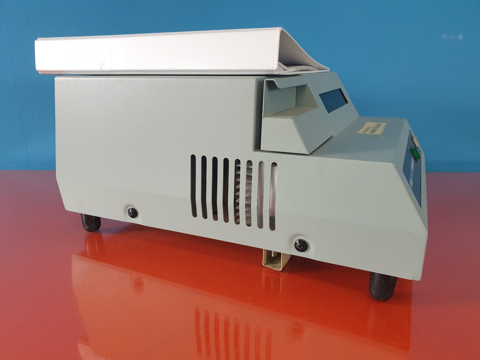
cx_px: 240
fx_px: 361
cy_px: 180
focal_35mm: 26
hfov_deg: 67.3
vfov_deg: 53.1
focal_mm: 4.3
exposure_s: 1/50
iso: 250
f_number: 2.4
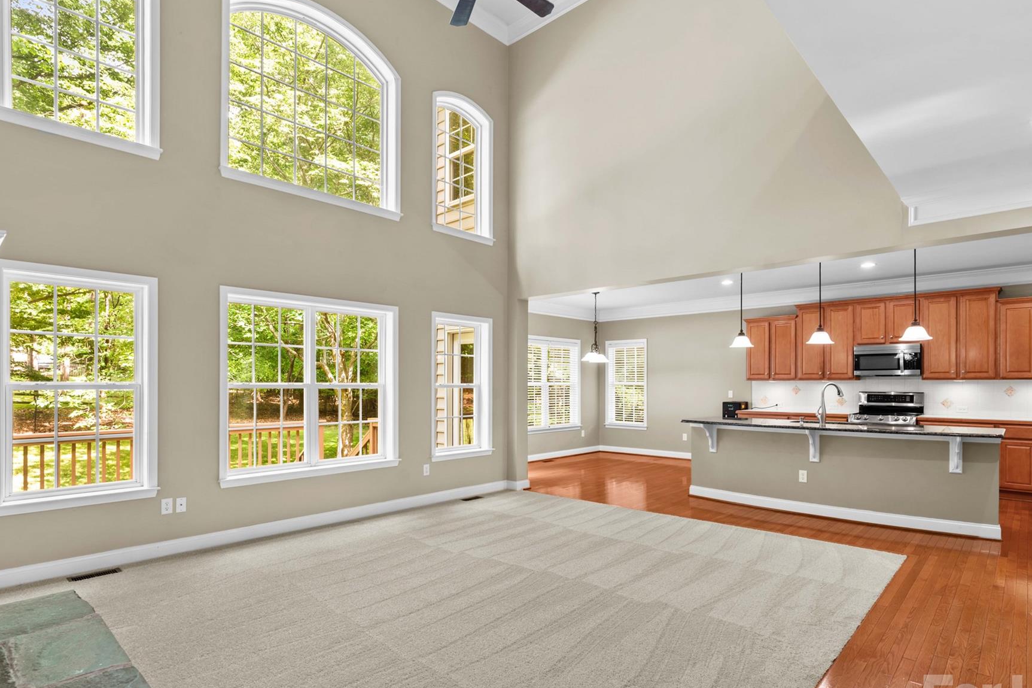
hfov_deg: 86.9
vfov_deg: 64.3
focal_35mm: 19
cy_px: 384
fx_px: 544
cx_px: 541
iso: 100
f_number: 8
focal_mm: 16
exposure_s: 1/1.67
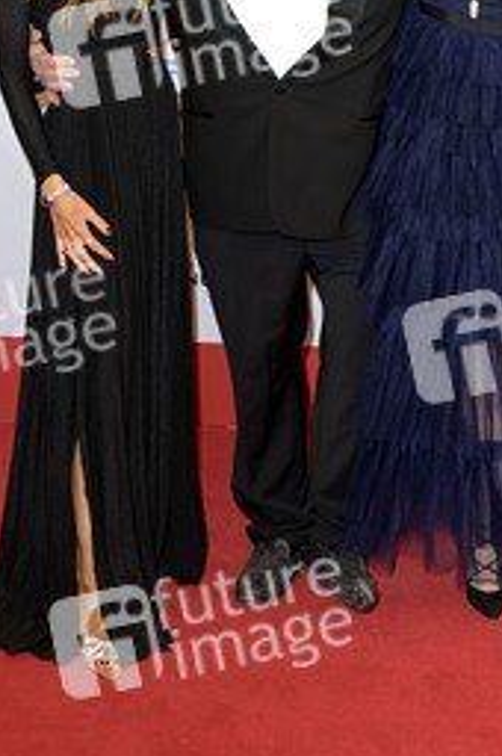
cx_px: 286
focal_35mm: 75
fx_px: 1573
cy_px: 186
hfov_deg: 18.1
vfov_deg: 26.7
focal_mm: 48
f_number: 6.3
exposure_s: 1/250
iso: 400
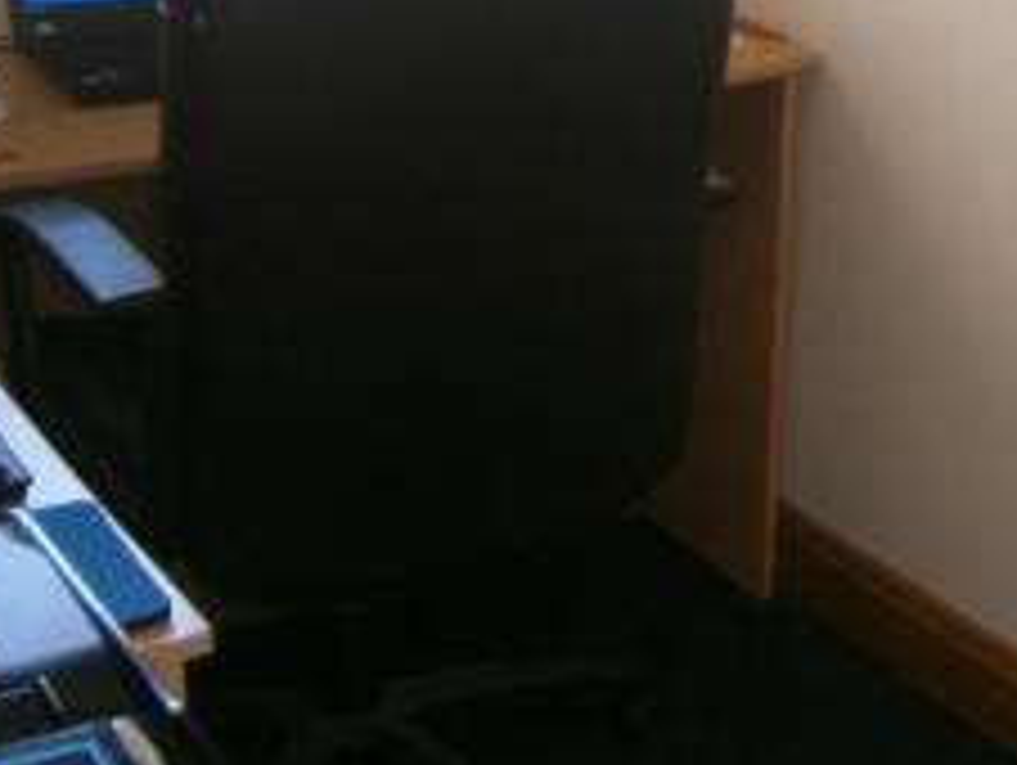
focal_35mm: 67
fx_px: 1971
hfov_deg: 28.3
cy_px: -2
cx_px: 817
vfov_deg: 21.2
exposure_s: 1/30
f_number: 2.8
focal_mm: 4.7
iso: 100
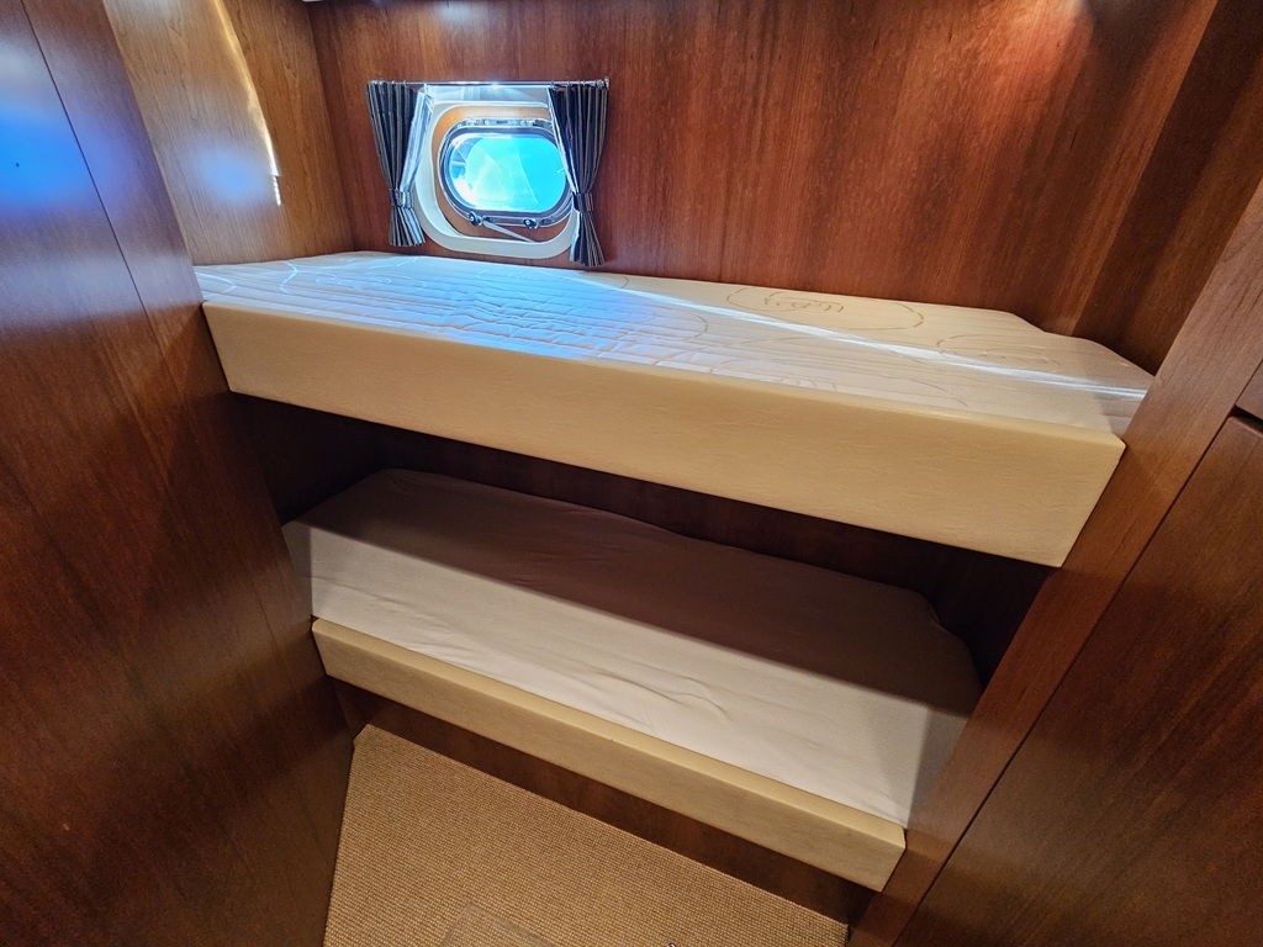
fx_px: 474
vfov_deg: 89.9
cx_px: 632
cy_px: 474
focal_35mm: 13
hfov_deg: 106.2
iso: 500
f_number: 2.2
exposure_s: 1/33.3
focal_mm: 2.2
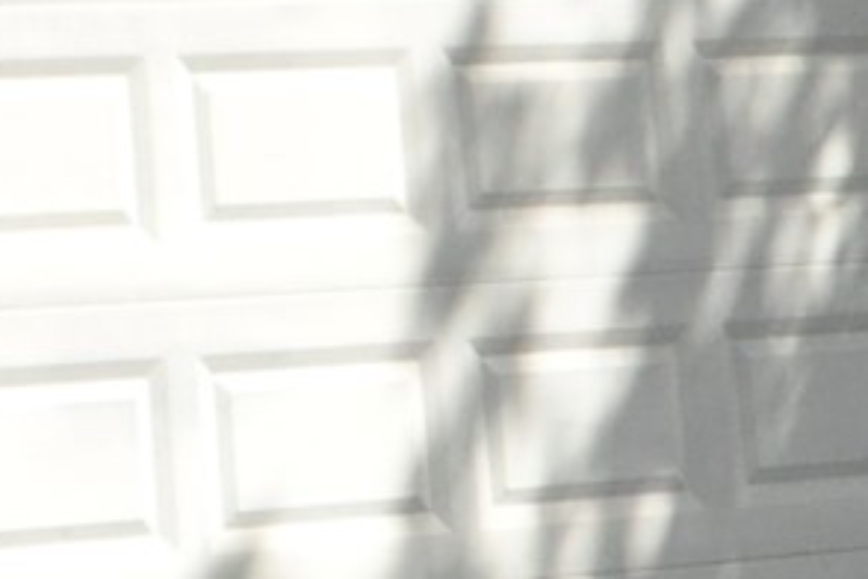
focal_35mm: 133
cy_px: -784
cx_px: -729
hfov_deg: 13.7
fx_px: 3207
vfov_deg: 9.3
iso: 2000
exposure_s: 1/1600
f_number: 7.1
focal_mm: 12
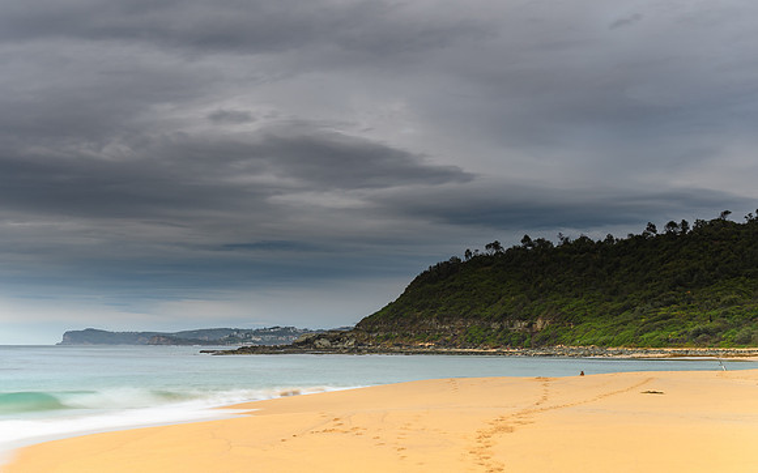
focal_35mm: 50
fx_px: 1038
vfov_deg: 25.7
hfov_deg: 40.1
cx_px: 379
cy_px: 231
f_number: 8
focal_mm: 32
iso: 100
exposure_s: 1.6
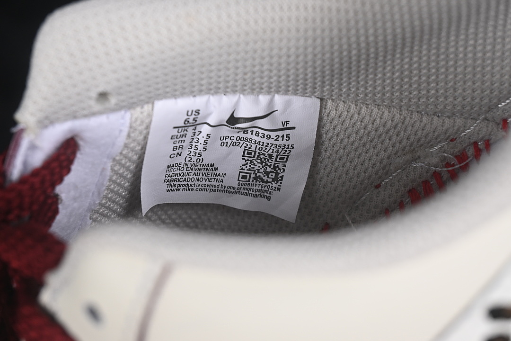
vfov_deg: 18.2
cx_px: 256
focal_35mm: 75
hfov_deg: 27.0
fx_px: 1065
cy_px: 170
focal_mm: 50
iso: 160
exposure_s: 1/80
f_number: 7.1
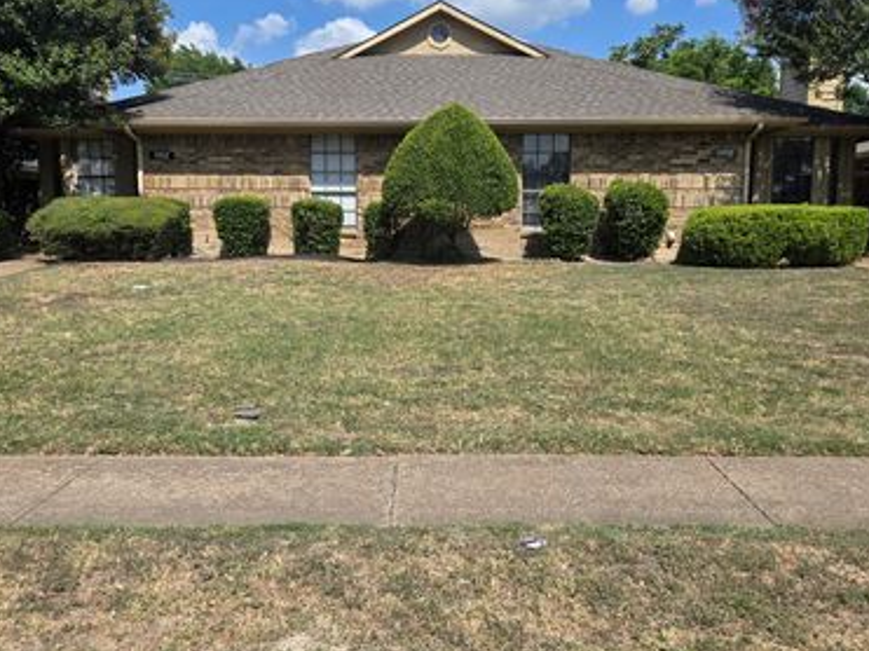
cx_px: 419
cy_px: 310
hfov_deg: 58.4
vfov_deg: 45.4
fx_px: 778
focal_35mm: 31
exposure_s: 1/2921
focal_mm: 5.4
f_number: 1.8
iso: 32
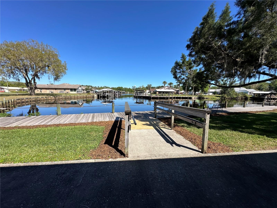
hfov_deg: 102.1
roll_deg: -0.9
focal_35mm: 14
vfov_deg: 85.7
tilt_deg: -5.7
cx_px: 138
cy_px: 104
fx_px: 112
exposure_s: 1/1916
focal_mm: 2.22
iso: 50
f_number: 2.2
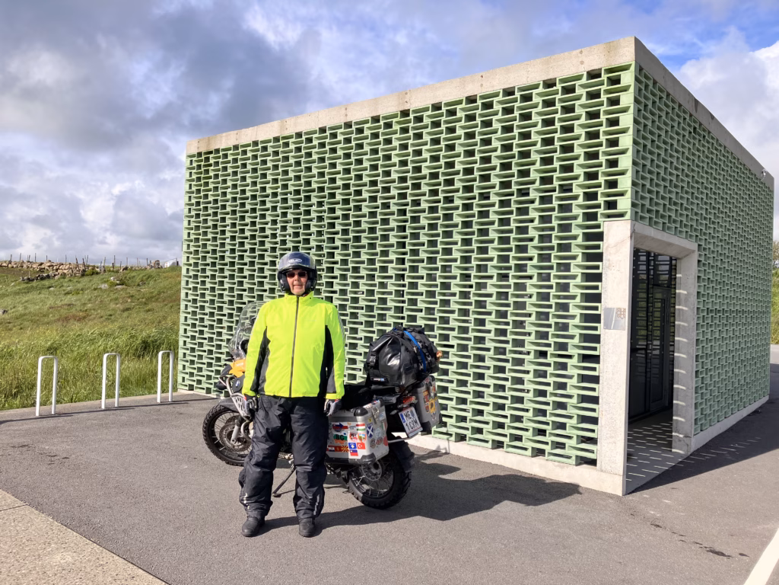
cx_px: 390
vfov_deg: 49.7
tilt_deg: +0.9
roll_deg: -2.1
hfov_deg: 63.4
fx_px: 630
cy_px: 292
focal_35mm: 28
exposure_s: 1/2433
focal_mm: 3.99
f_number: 1.8
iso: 32
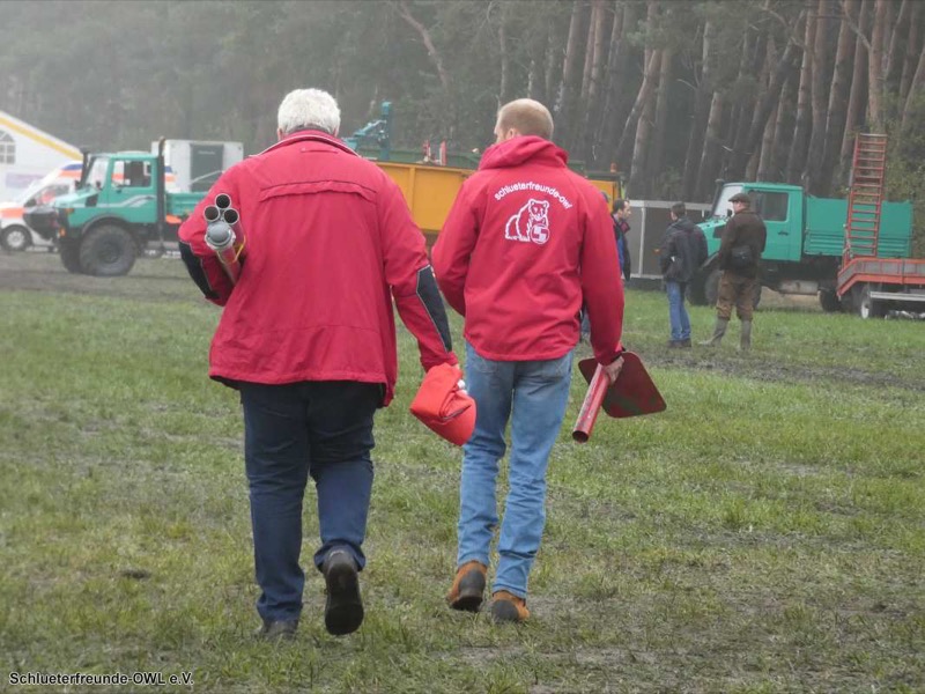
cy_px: 347
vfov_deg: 7.9
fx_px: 5050
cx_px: 462
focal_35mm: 189
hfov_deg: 10.5
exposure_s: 1/125
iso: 640
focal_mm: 33.9
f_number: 5.5
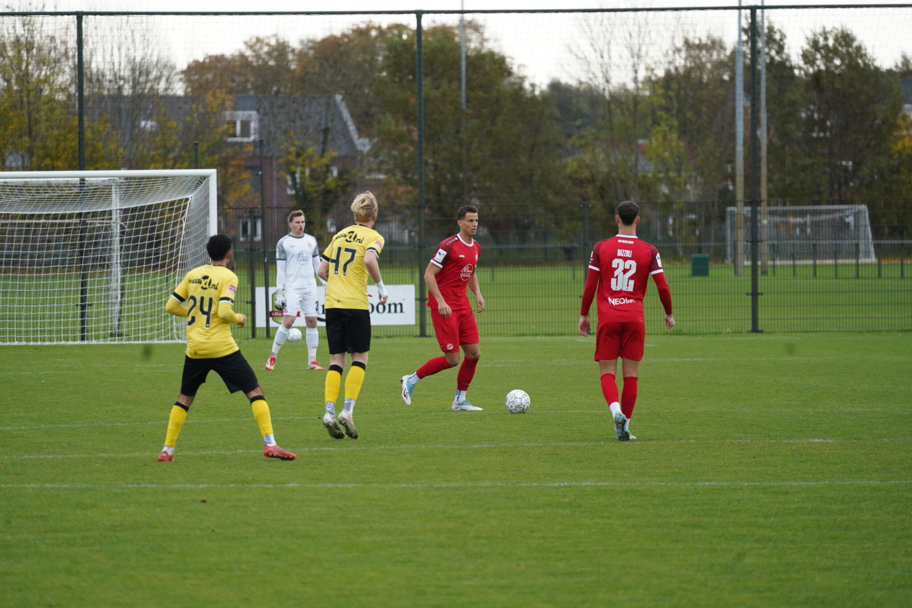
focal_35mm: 300
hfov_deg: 6.9
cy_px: 304
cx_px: 456
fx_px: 7599
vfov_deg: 4.6
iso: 4000
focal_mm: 300
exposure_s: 1/1000
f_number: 5.6
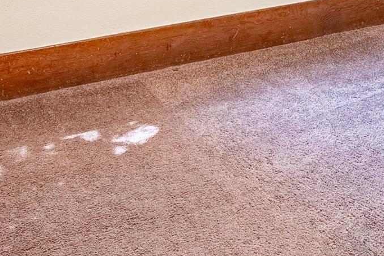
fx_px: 822
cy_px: -223
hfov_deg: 25.3
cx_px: 362
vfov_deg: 15.1
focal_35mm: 77
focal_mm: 17
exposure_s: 1/200
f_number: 8
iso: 400
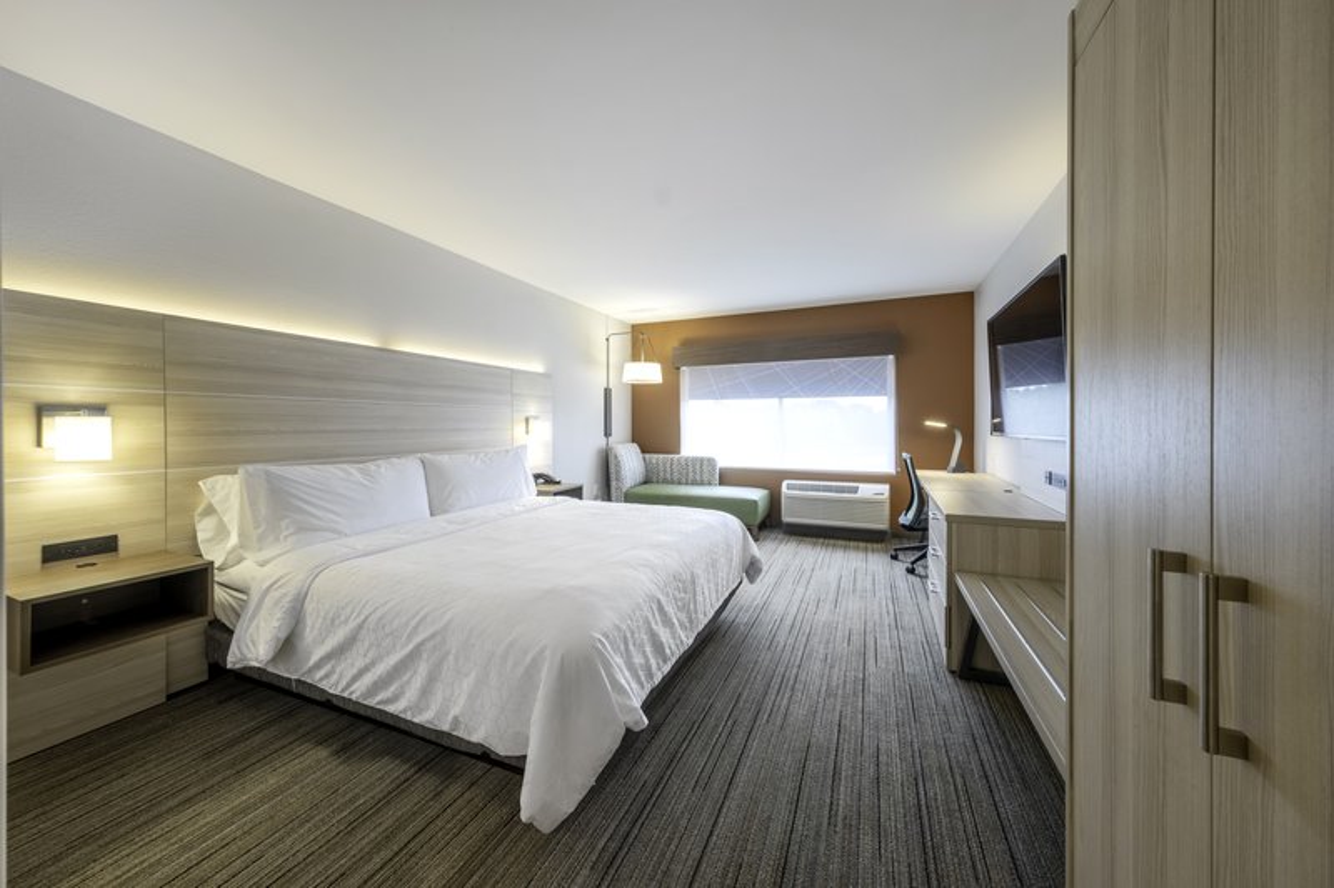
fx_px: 445
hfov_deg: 112.6
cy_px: 444
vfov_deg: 90.0
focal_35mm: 12
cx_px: 667
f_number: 11
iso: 200
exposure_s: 1/25
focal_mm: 8
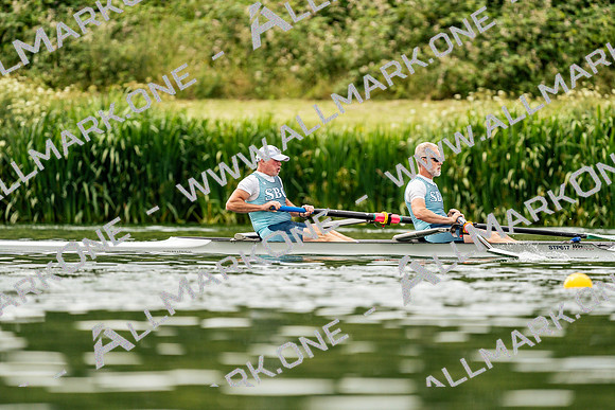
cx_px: 308
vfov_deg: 2.3
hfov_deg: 3.4
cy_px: 205
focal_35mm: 600
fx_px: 10252
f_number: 6.3
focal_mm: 600
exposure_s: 1/2000
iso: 640
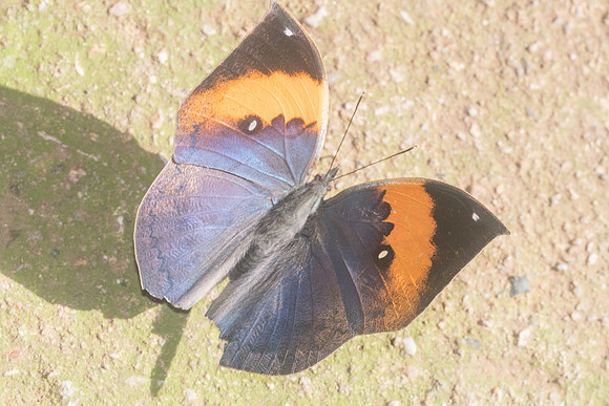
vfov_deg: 5.0
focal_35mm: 276
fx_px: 4674
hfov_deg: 7.5
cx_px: 373
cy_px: 249
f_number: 7.1
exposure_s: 1/250
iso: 1000
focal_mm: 150
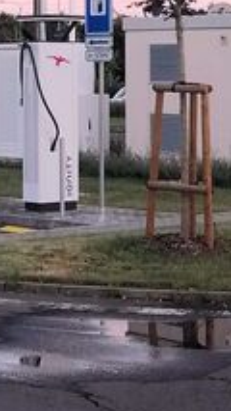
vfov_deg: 14.7
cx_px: -46
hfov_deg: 8.5
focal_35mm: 142
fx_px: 1544
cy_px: -51
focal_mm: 5.3
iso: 50
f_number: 1.8
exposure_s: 1/173
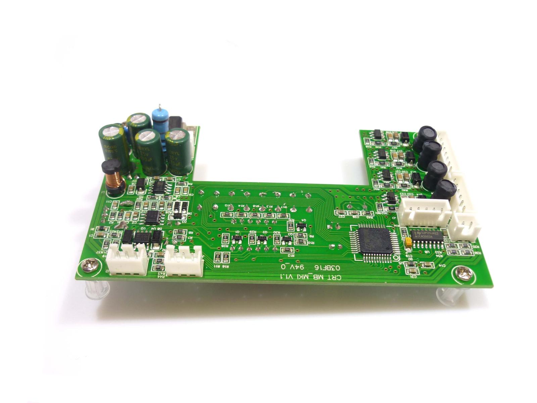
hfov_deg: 55.4
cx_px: 268
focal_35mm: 33
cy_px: 202
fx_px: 512
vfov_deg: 42.9
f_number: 2.8
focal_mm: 5.5
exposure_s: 1/60
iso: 80
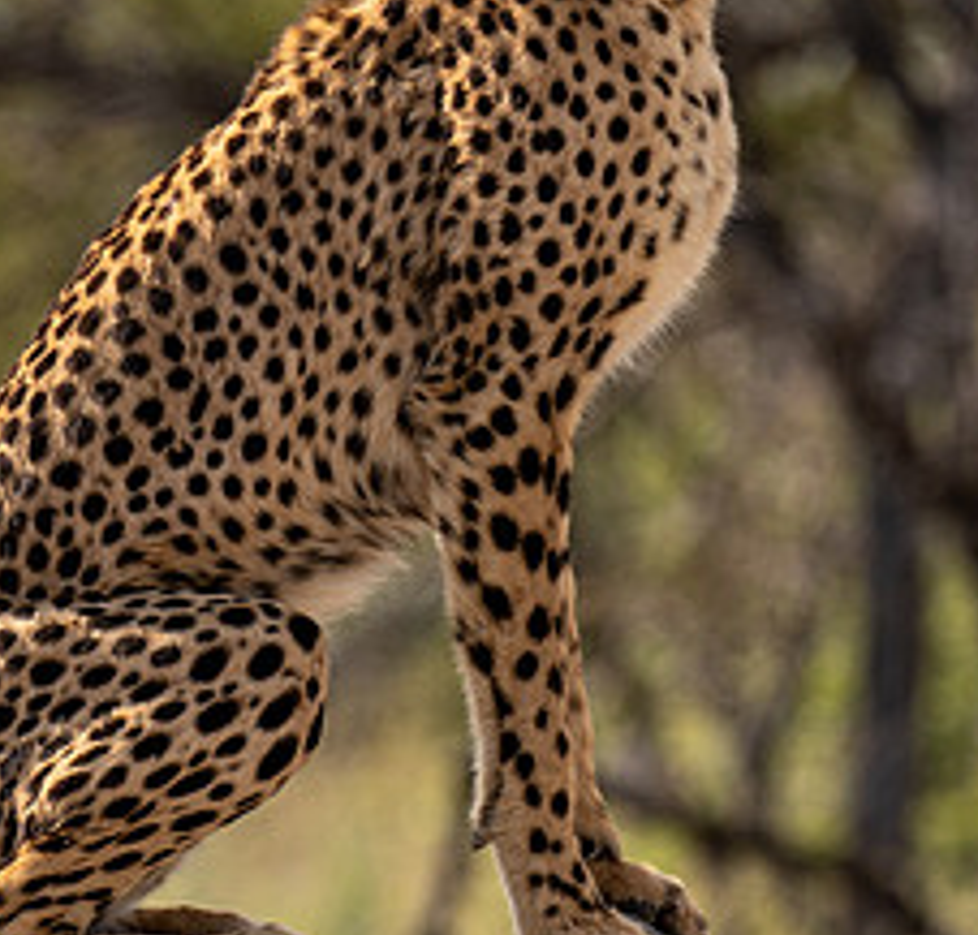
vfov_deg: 0.9
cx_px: 441
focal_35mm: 2002
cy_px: 180
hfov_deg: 0.9
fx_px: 62599
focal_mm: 600
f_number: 9
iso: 100
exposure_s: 1/200
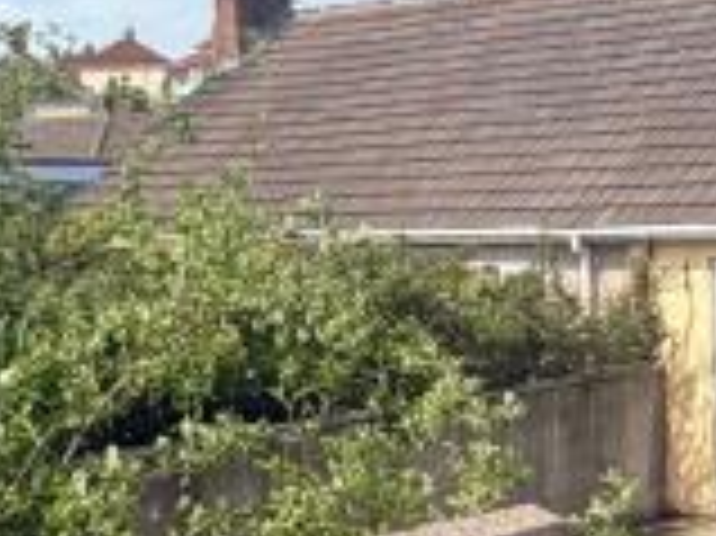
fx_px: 1860
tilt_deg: -1.3
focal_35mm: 90
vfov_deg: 16.4
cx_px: 464
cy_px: 185
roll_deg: +2.5
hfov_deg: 21.7
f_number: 2.2
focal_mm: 2.22
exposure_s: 1/770
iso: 20
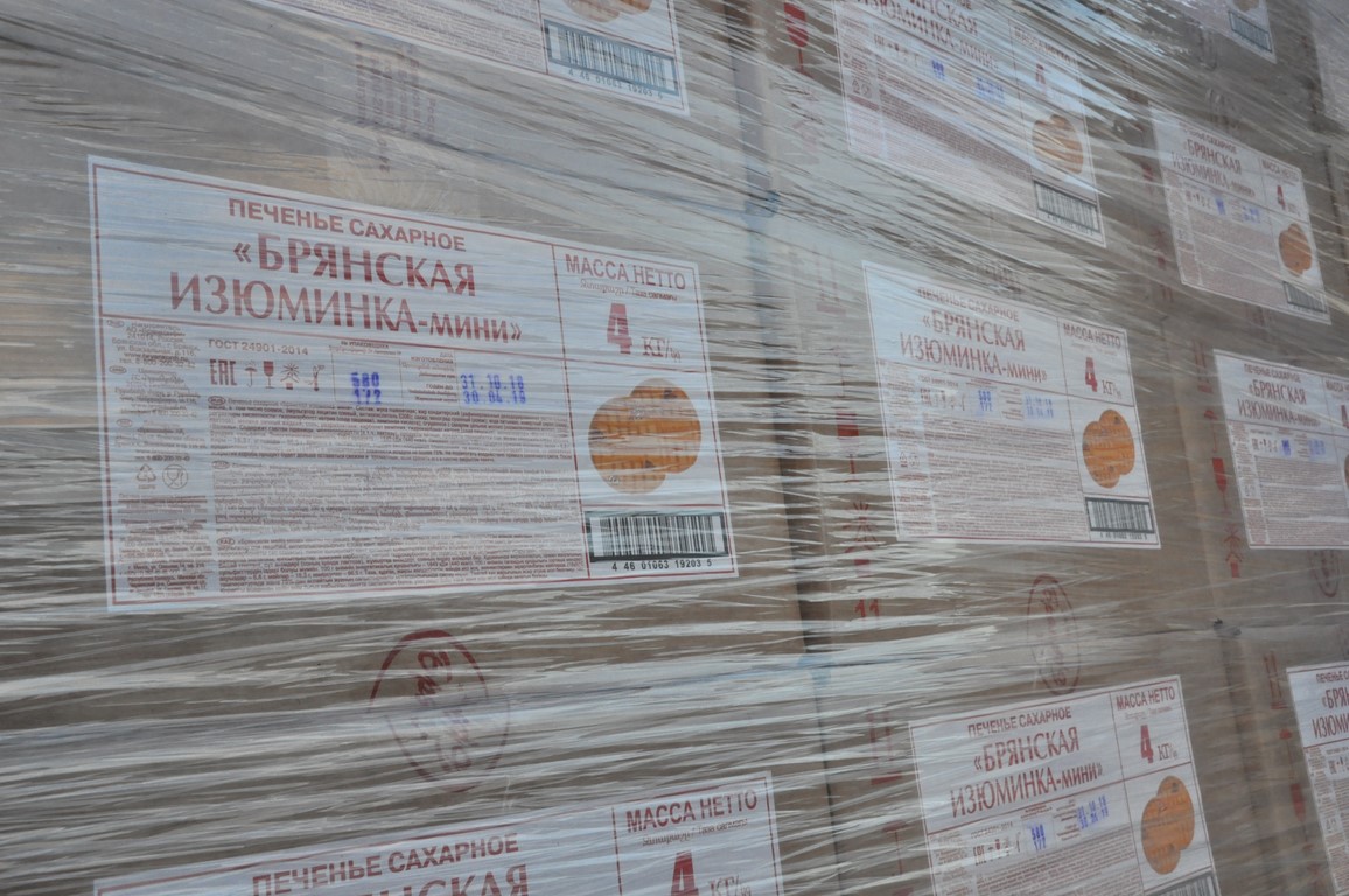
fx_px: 1235
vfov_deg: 39.9
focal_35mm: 33
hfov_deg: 57.3
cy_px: 448
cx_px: 674
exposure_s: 1/50
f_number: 20
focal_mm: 22
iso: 1000
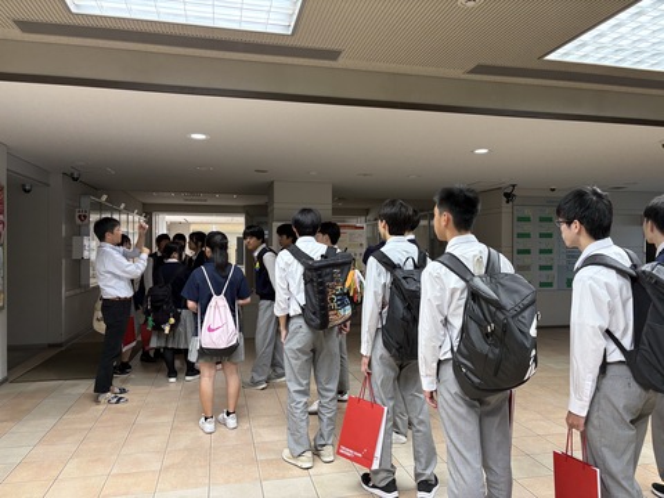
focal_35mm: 26
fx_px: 499
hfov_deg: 67.3
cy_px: 249
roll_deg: +0.1
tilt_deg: -0.4
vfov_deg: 53.1
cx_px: 332
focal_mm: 5.96
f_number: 1.6
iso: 80
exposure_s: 1/60
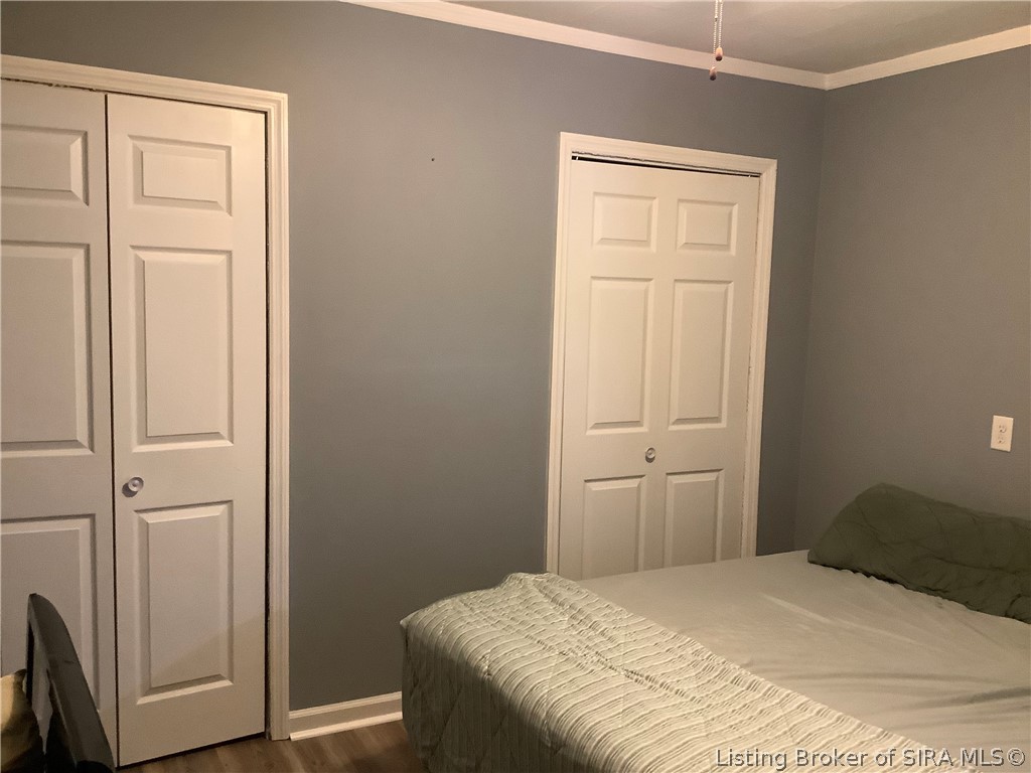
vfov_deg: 45.4
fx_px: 923
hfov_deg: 58.4
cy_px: 386
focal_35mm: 31
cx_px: 516
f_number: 2.4
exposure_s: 1/30
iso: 320
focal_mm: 3.3
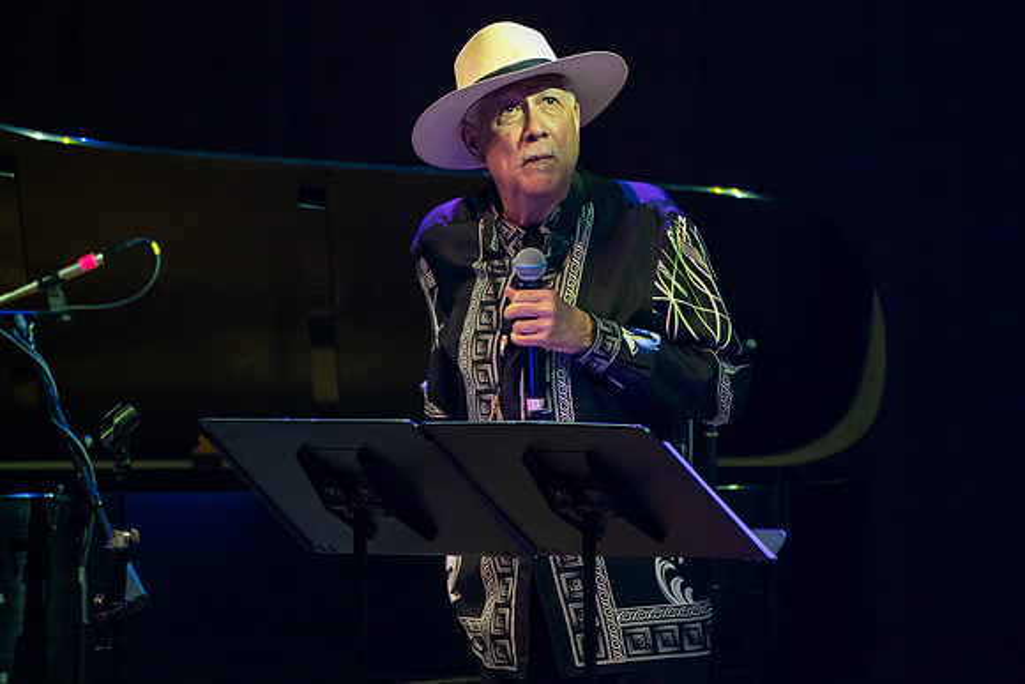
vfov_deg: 2.6
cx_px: 521
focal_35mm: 525
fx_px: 14961
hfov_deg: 3.9
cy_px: 392
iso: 3200
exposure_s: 1/250
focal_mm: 400
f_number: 5.6
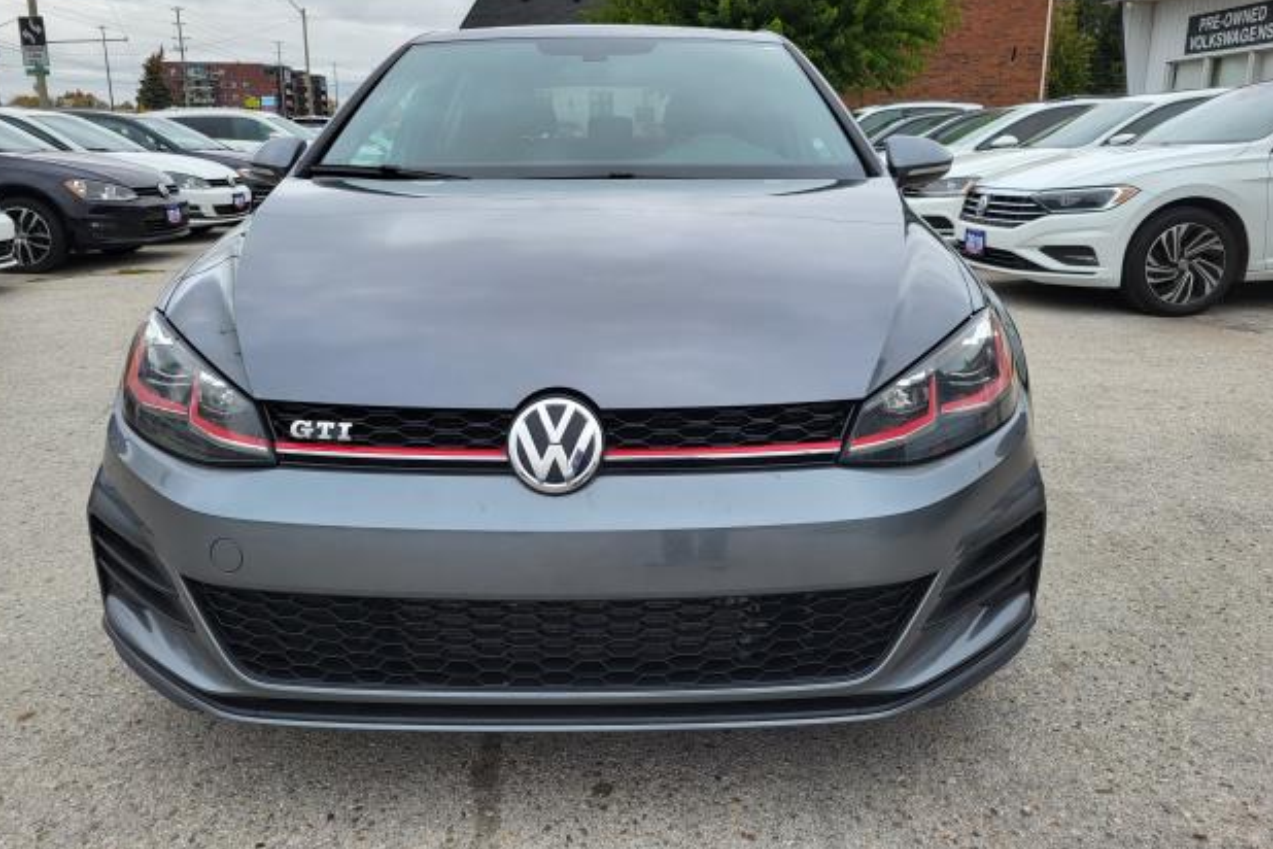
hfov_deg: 65.5
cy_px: 369
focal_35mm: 28
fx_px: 990
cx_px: 632
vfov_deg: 46.3
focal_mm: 5.4
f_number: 1.8
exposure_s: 1/788
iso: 40
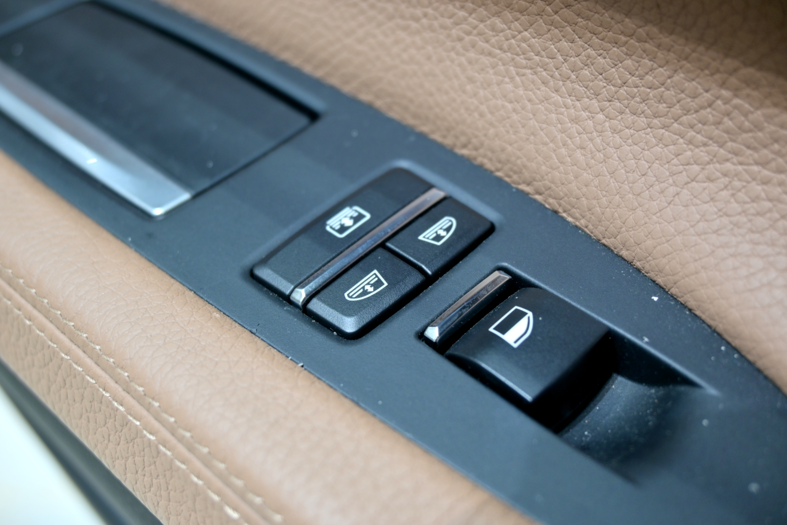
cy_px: 262
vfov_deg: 35.5
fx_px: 820
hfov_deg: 51.3
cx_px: 394
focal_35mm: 38
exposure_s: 1/30
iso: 125
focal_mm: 25
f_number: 4.2
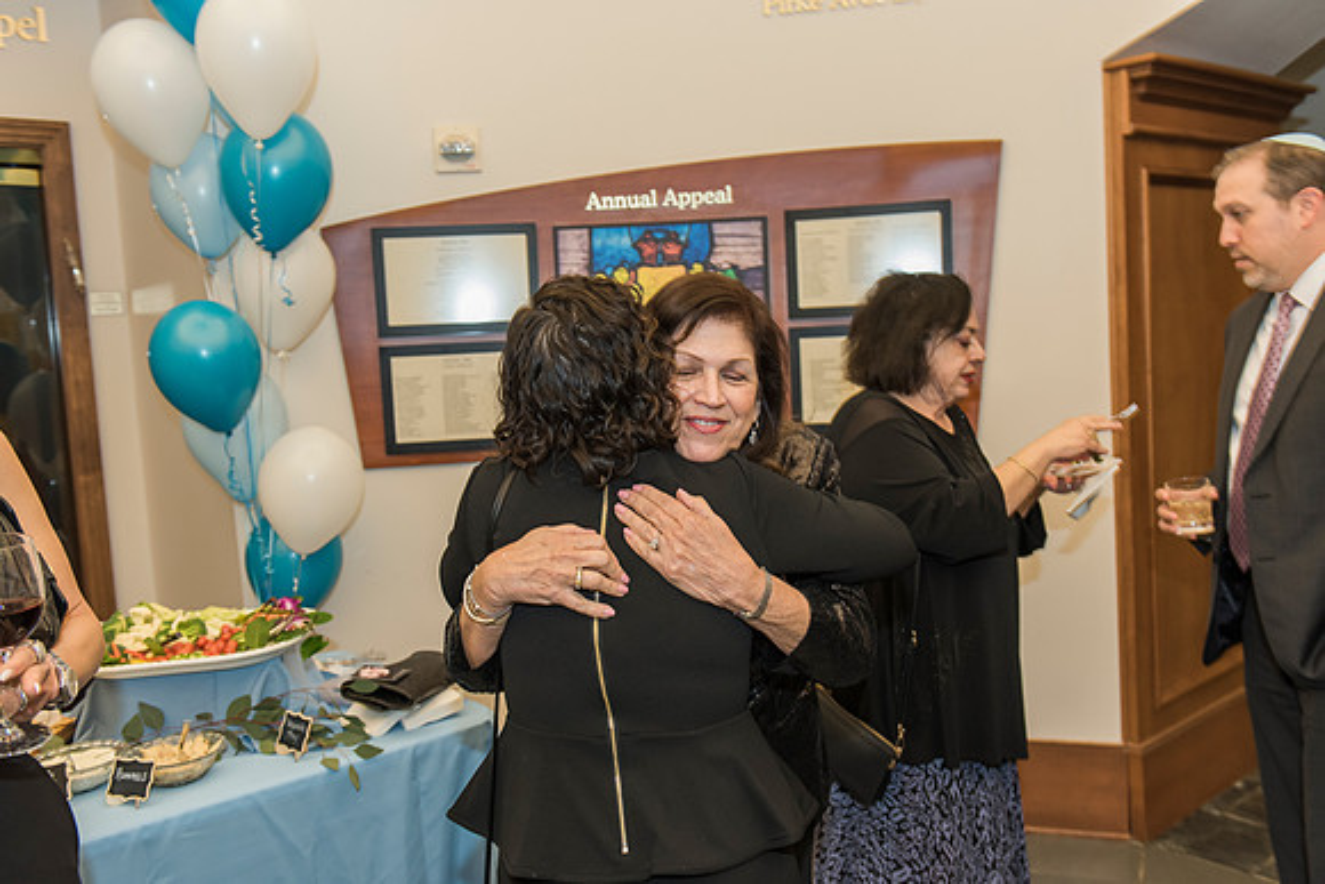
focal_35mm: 32
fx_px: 1178
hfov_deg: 58.7
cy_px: 442
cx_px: 662
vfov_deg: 41.1
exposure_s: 1/100
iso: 1250
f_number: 4
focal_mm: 32
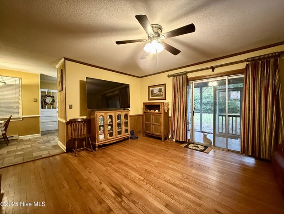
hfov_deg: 102.0
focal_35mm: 14
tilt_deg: -0.3
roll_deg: -0.3
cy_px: 107
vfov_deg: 85.7
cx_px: 142
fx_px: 115
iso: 1250
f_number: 2.2
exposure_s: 1/40
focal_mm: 2.22
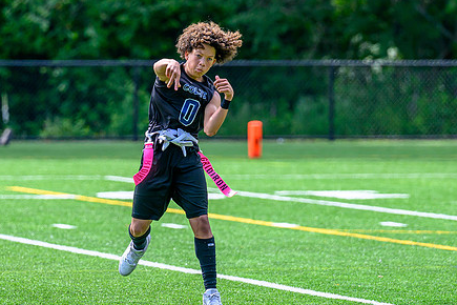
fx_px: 5420
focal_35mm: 427
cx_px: 164
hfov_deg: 4.8
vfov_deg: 3.2
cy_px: 127
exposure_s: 1/2000
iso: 320
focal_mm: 200
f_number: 3.5
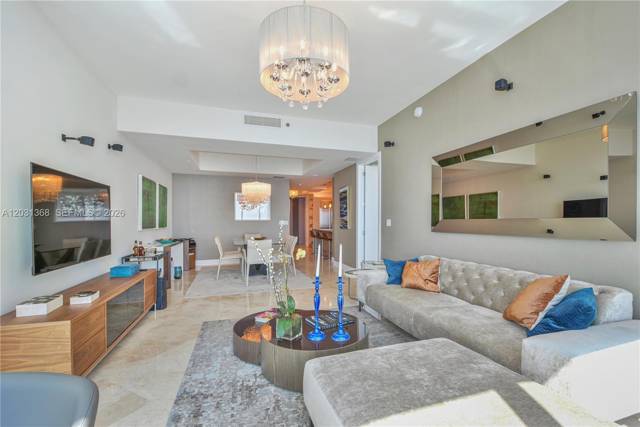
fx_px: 267
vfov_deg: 77.3
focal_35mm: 15
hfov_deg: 100.4
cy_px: 214
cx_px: 320
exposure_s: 1/50
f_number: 4.5
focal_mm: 10
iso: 250
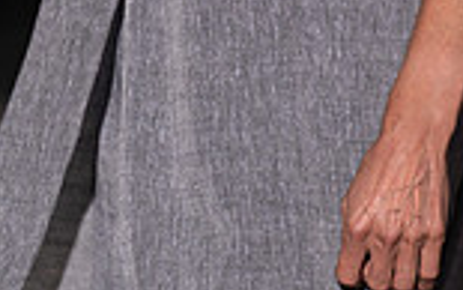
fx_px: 5226
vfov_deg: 3.2
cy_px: -326
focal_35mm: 414
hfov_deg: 5.1
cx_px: 246
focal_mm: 140
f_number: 6.3
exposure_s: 1/200
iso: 1000
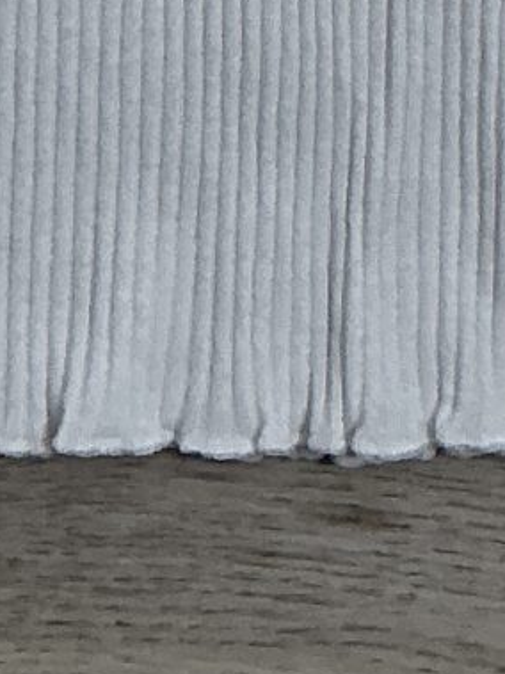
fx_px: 3815
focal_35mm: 196
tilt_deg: -83.6
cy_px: -1464
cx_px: 391
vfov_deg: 8.3
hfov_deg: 7.6
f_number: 1.8
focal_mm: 3
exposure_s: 1/100
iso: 64
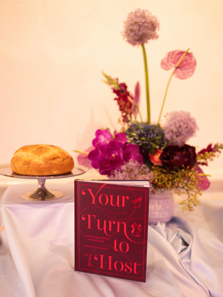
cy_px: 155
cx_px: 112
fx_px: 326
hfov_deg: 37.7
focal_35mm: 38
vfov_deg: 49.0
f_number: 1.6
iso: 1250
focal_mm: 35
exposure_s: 1/125
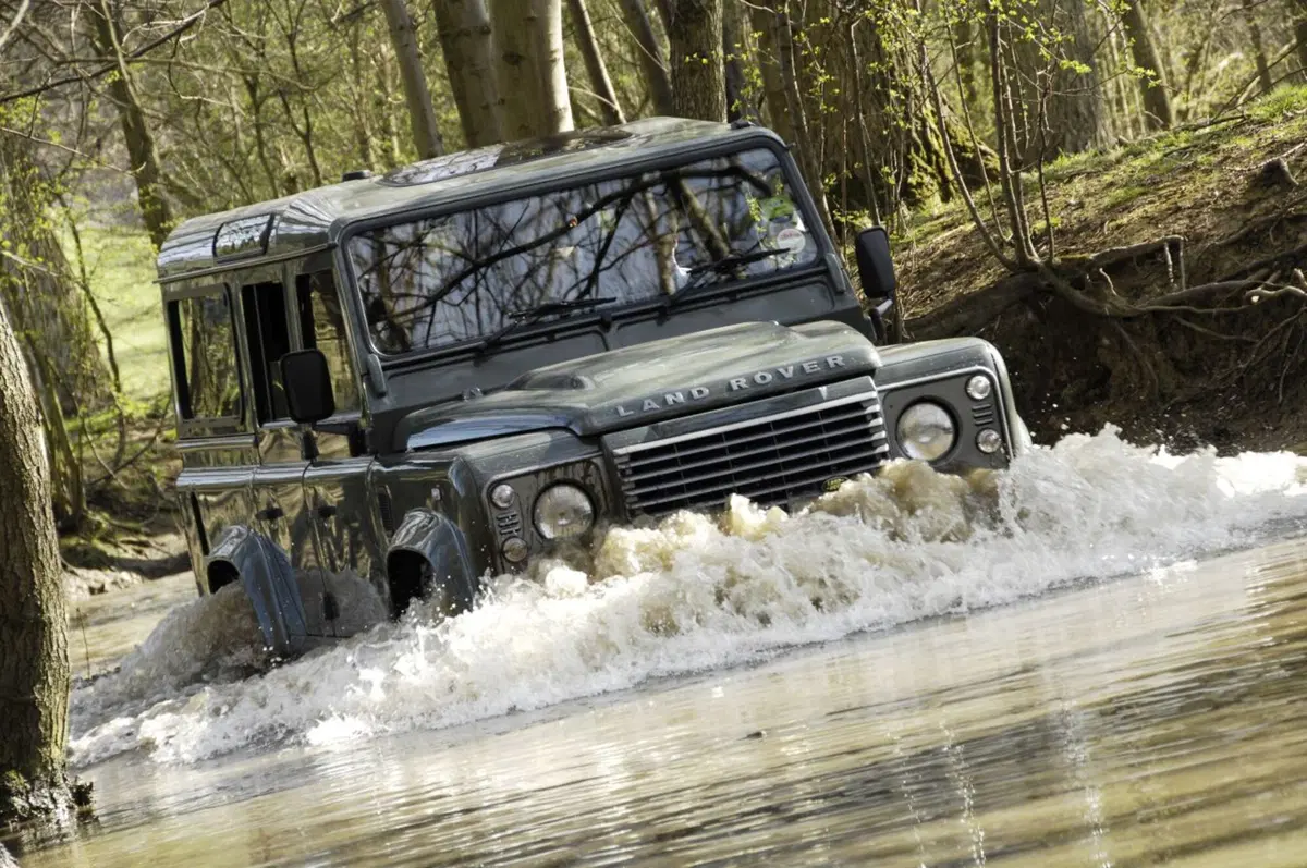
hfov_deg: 11.4
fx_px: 6527
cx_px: 654
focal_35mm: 180
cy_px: 434
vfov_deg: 7.6
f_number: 6.3
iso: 400
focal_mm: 120
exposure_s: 1/200
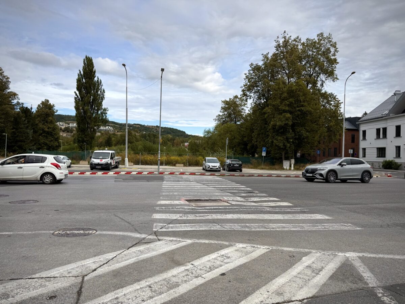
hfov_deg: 71.6
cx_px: 202
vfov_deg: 56.8
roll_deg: -2.0
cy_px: 152
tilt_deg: +0.6
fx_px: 281
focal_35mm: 24
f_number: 1.78
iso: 80
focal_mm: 6.76
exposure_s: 1/3584
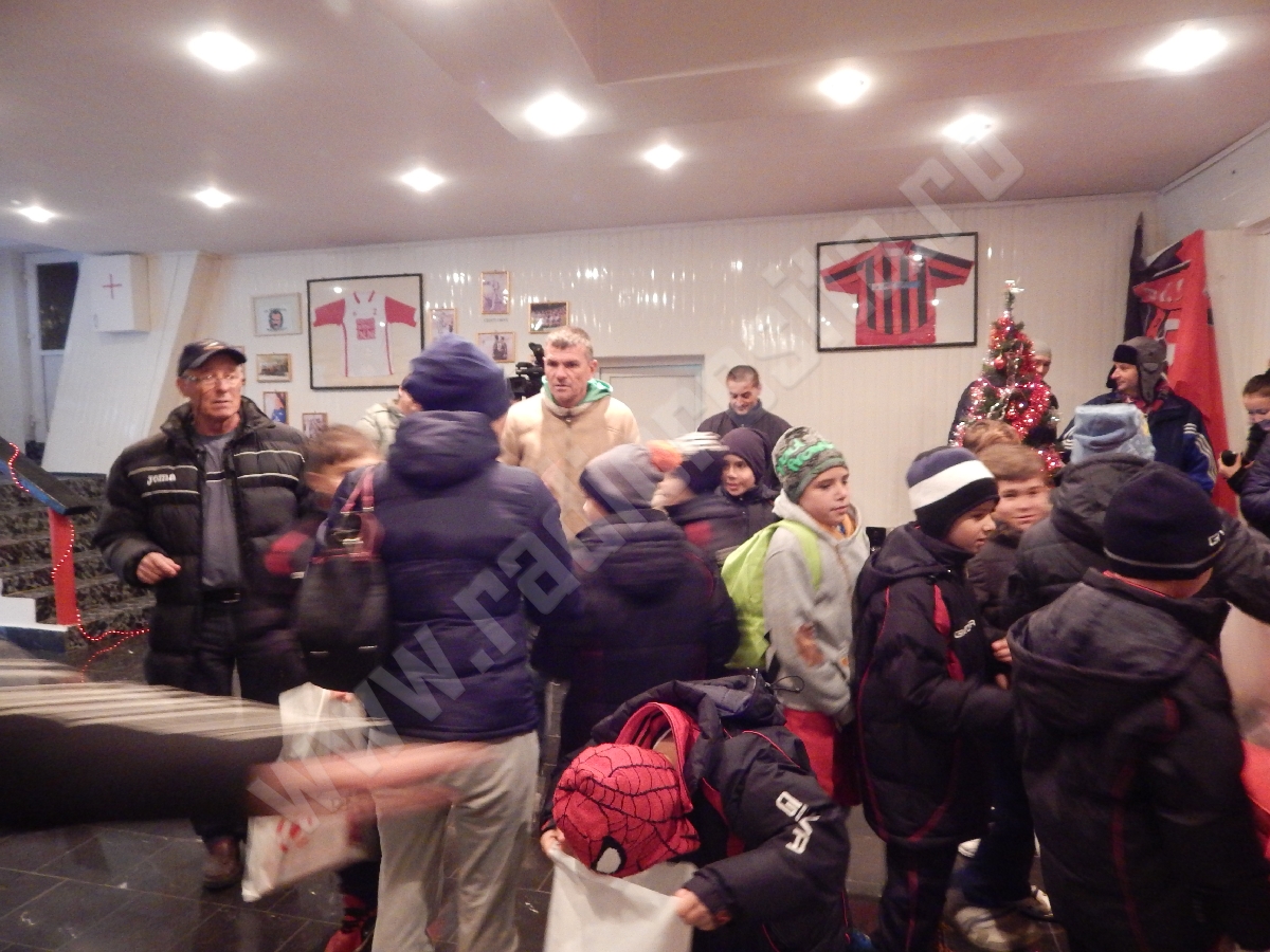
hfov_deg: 76.4
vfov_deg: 61.1
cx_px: 635
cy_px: 476
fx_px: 807
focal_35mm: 22
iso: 200
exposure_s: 1/2
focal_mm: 4
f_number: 3
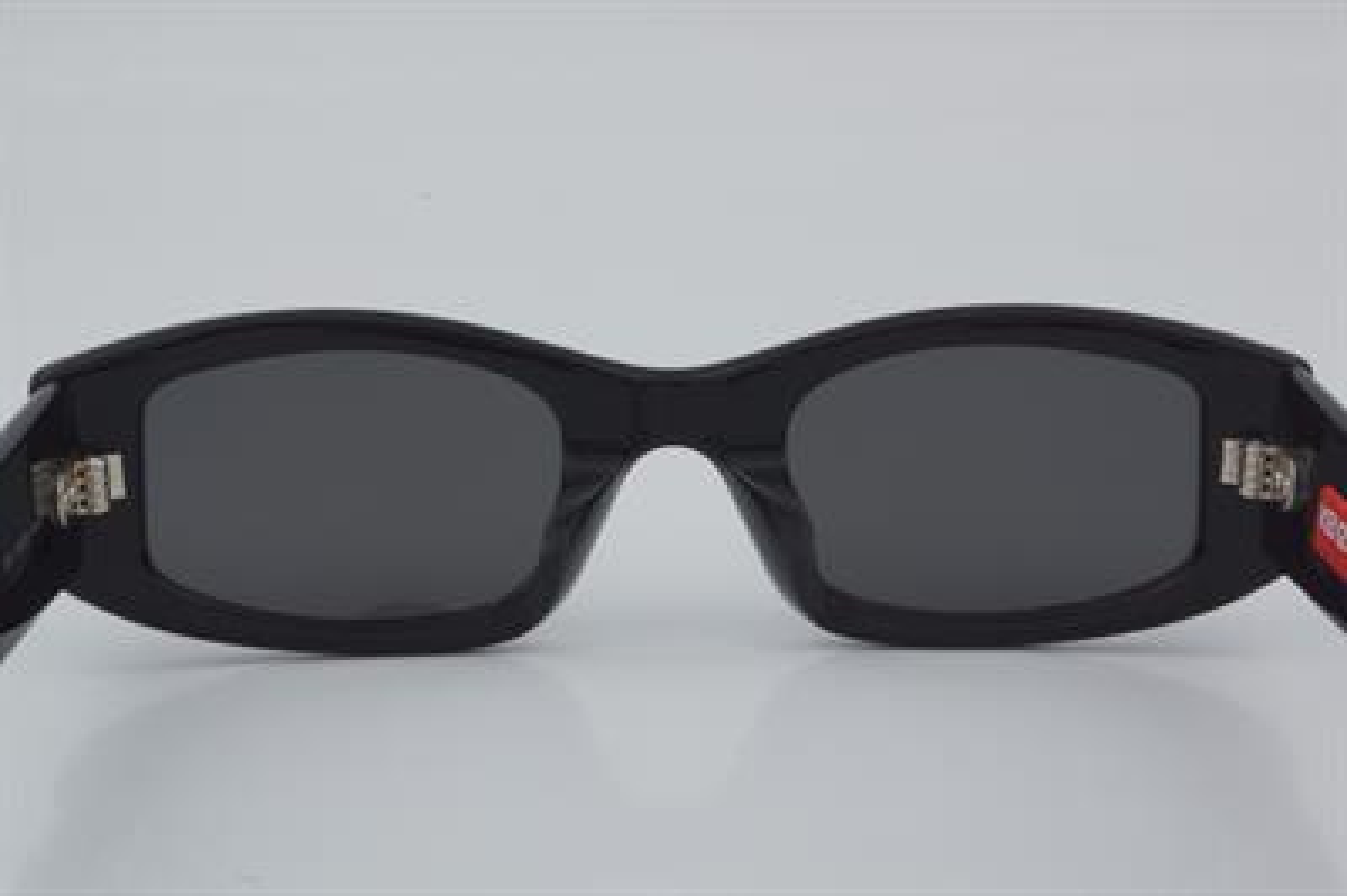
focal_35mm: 82
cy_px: 448
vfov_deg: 16.5
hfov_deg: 24.6
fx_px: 3084
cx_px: 674
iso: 100
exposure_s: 1/4
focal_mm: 55
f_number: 32
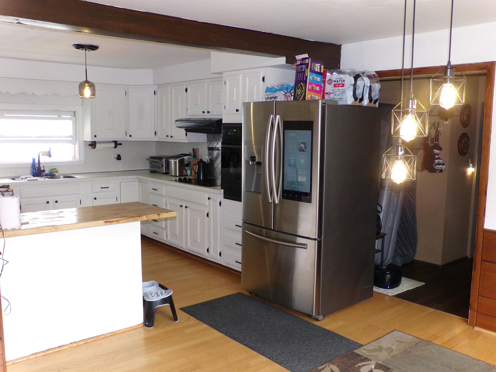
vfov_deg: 42.9
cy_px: 186
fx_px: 473
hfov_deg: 55.4
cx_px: 248
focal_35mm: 33
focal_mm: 5.9
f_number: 3.4
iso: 200
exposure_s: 1/34
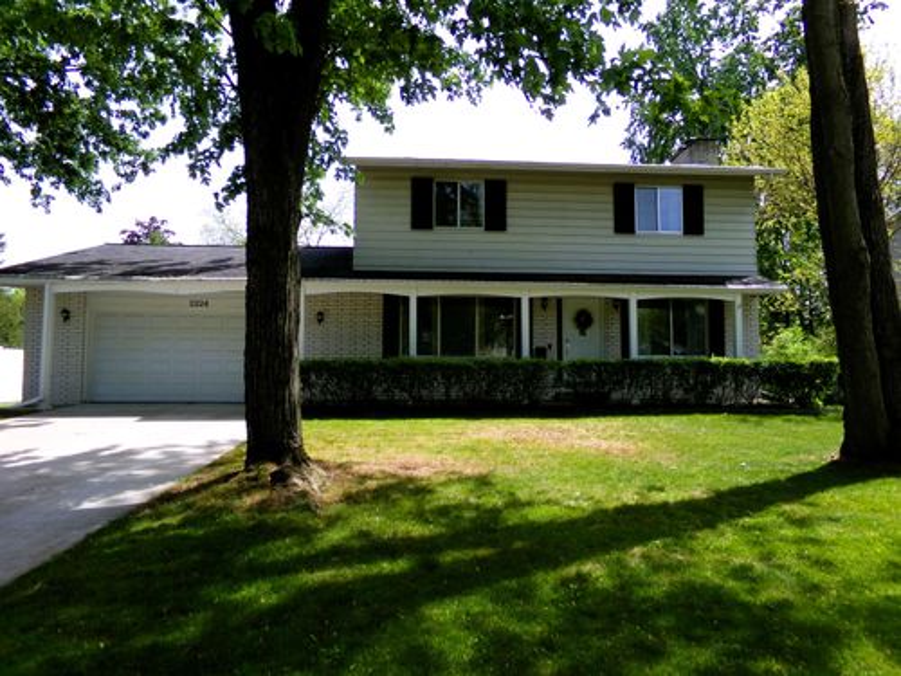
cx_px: 450
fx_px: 625
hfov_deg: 71.6
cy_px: 338
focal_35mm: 24
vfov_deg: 56.8
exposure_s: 1/450
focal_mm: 4.3
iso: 100
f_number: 3.7
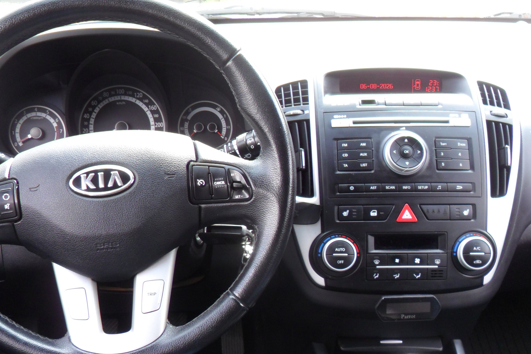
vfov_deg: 33.2
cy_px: 229
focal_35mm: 40
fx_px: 590
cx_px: 233
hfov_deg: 48.3
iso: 80
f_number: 3.5
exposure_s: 1/60
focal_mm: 4.9
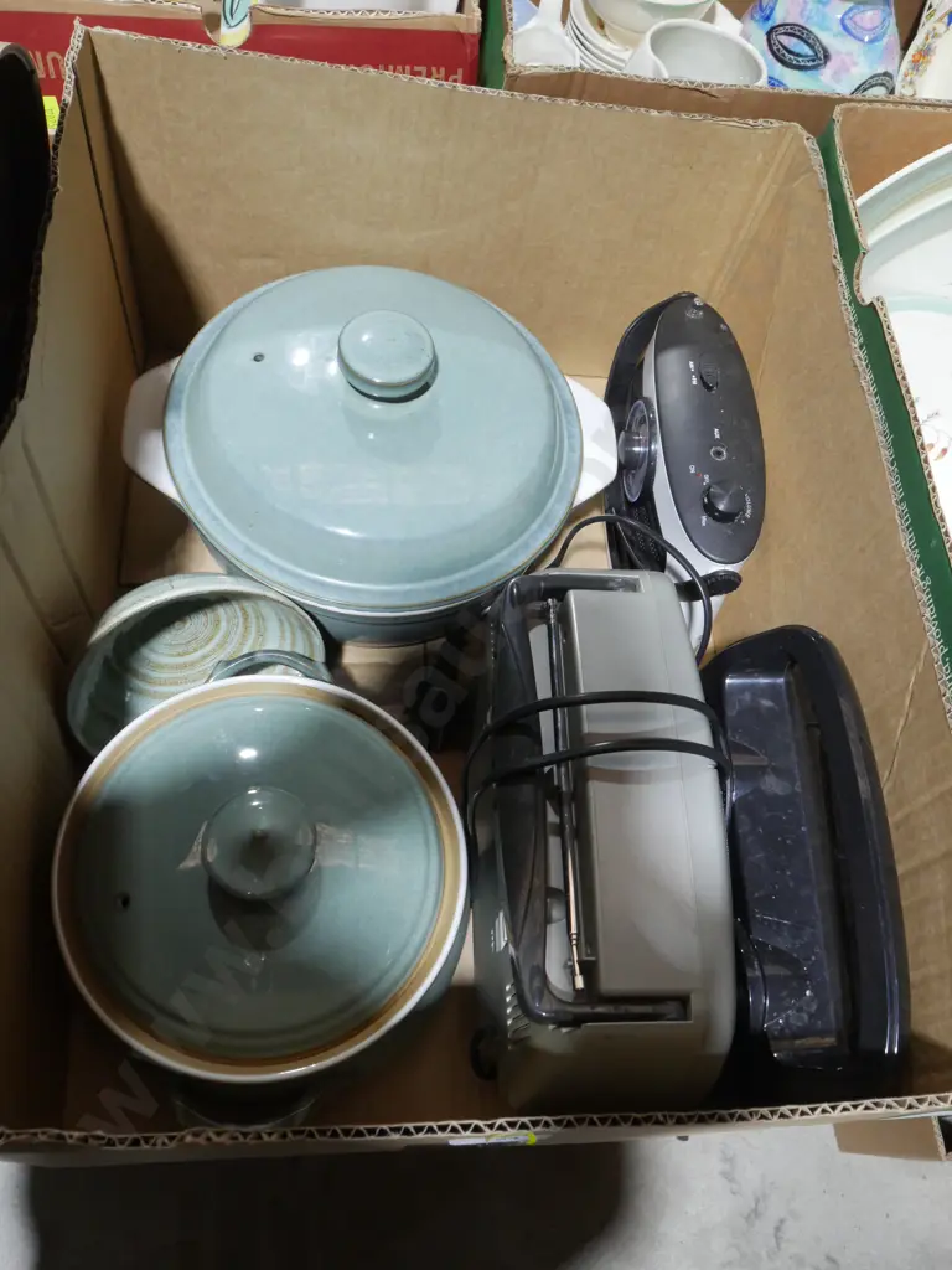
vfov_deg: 63.4
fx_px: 1027
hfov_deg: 49.7
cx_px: 476
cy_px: 635
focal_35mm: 28
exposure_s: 1/60
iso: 1600
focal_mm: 14
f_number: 9
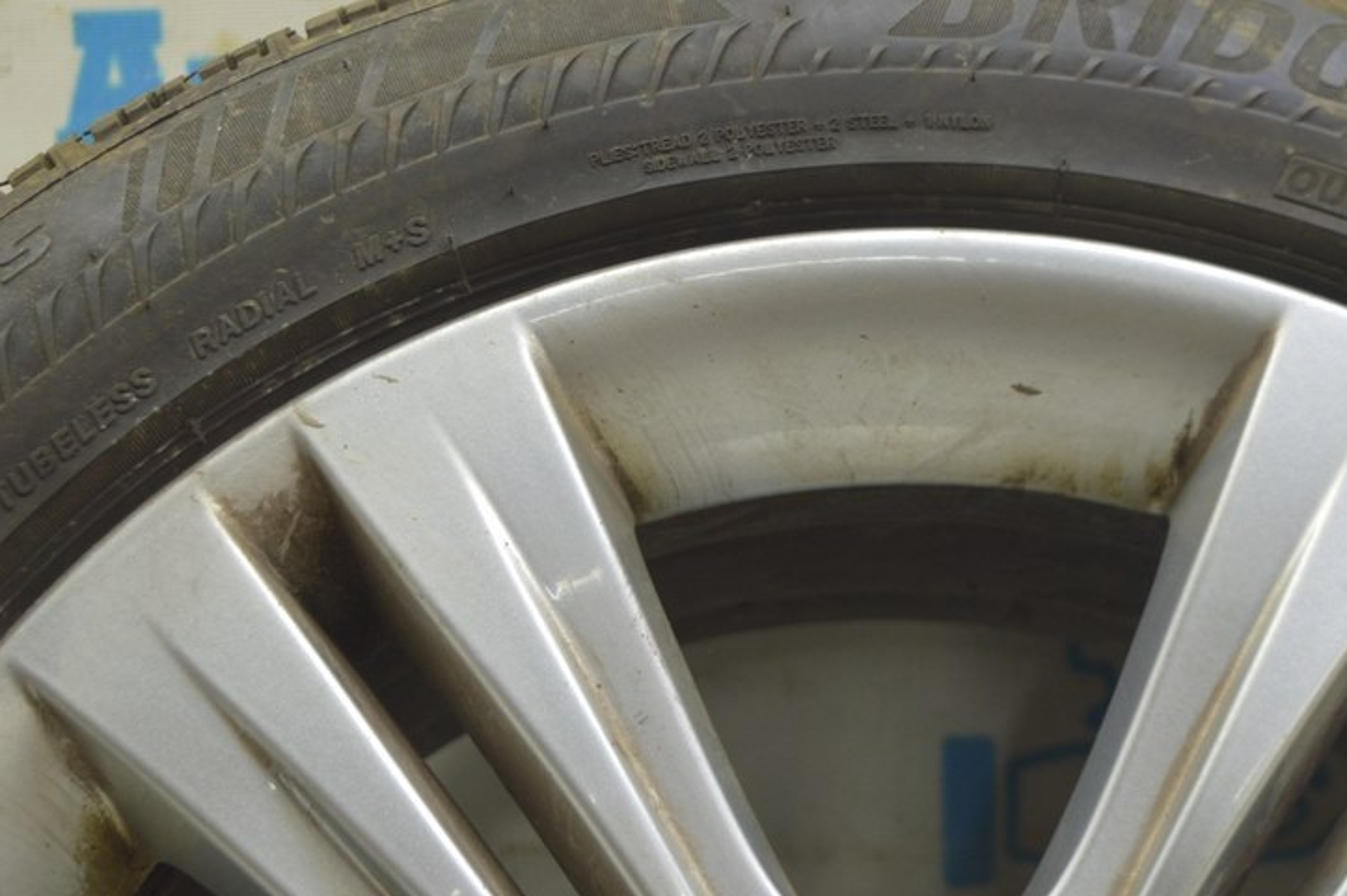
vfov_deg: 16.0
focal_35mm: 85
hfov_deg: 23.9
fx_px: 3178
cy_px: 426
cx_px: 827
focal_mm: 40
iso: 400
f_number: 5.6
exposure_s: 1/20
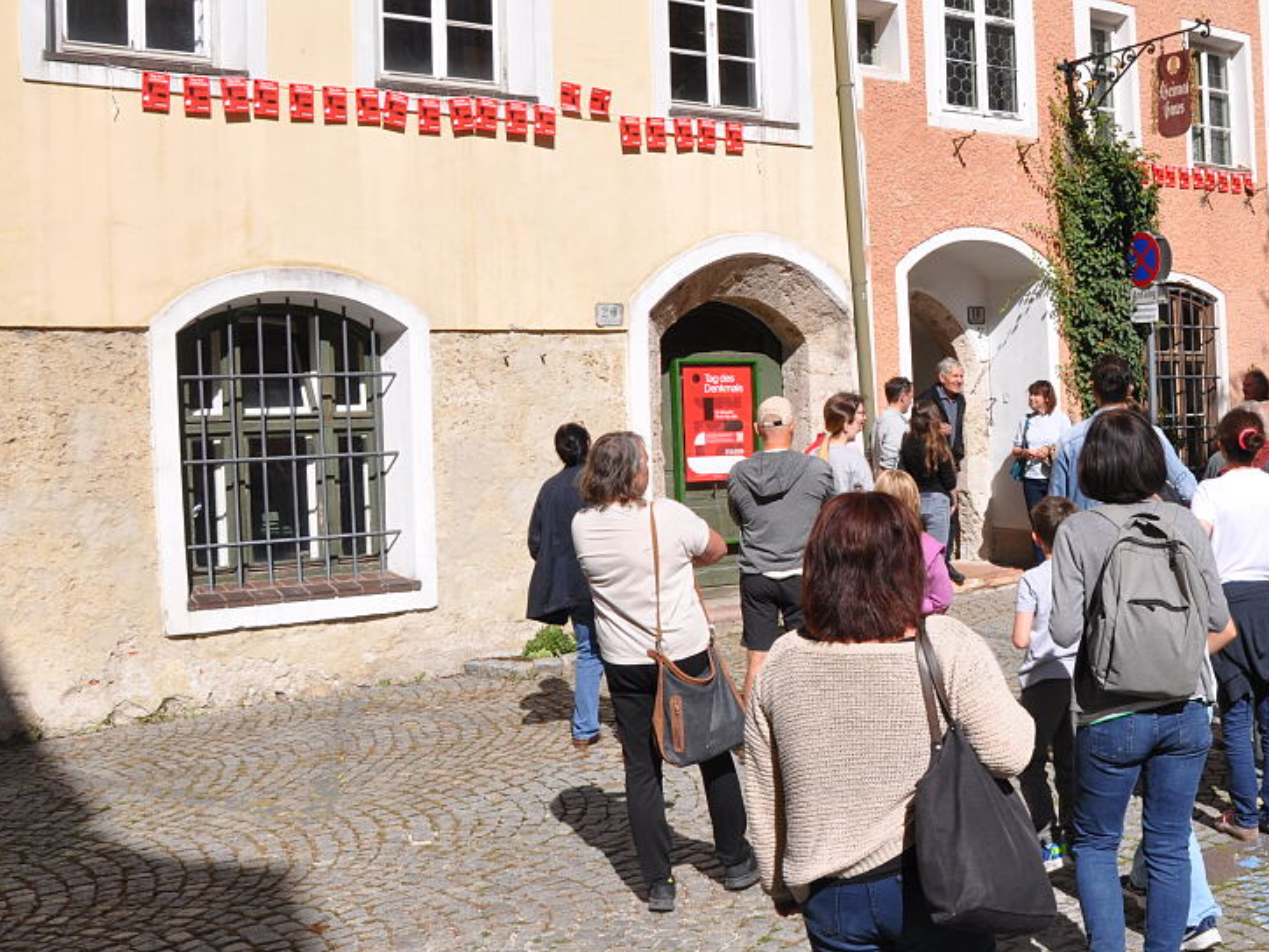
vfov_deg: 33.6
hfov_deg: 42.2
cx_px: 984
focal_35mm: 43
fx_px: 1576
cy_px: 418
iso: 200
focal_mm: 18
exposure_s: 1/200
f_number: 14
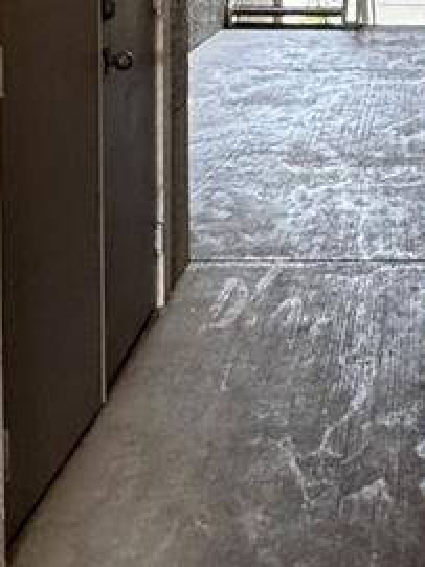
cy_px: -50
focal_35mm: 62
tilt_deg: -0.1
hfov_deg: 22.7
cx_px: 423
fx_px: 1016
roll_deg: -1.9
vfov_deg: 28.5
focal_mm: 2.22
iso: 320
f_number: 2.2
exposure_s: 1/60
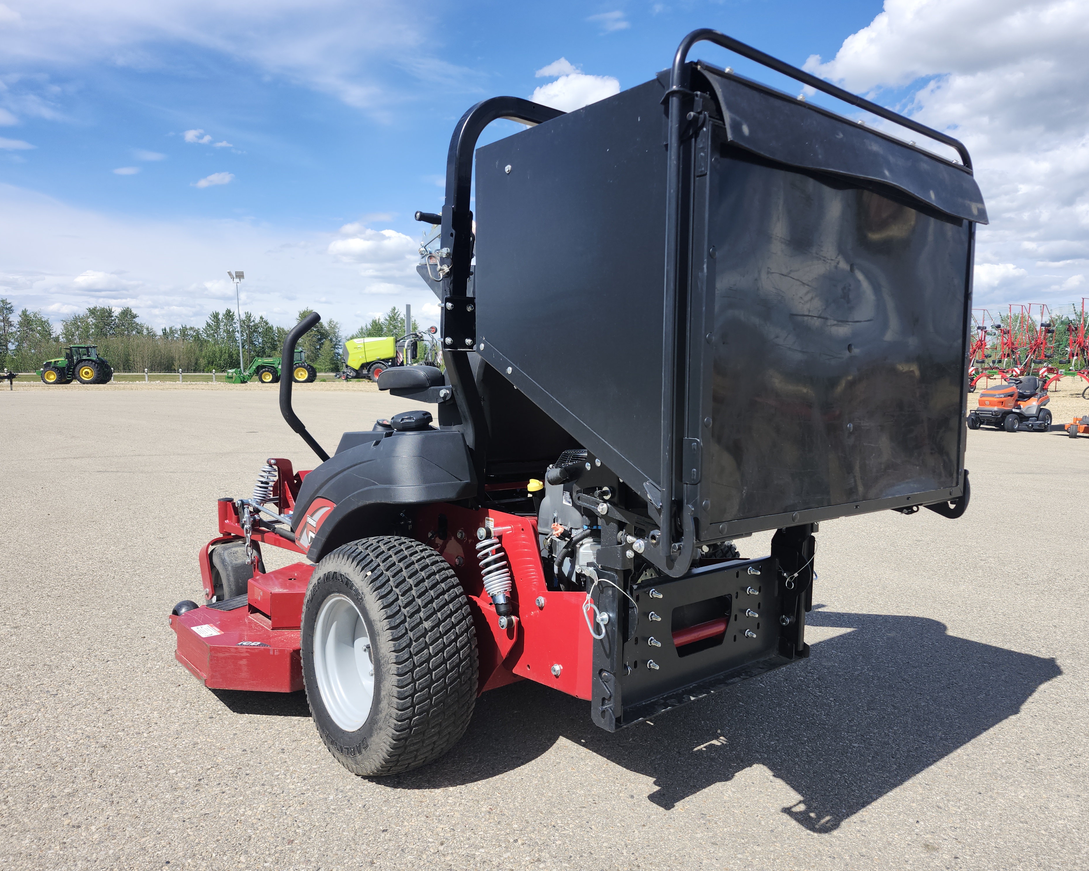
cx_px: 555
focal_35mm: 24
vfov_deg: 58.8
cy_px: 436
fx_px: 773
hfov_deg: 70.3
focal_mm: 5.54
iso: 25
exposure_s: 1/1255
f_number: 1.8
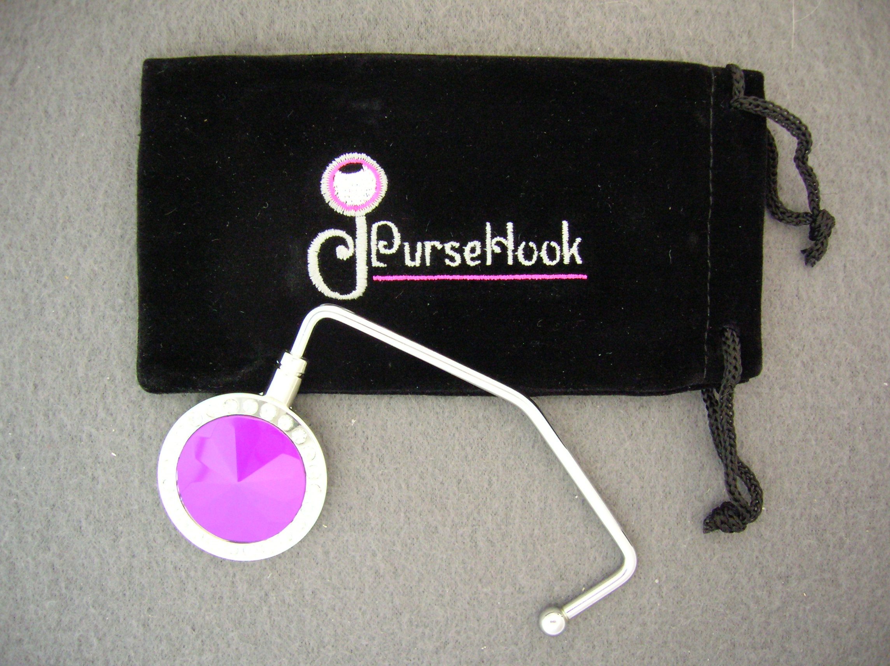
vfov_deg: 41.7
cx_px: 445
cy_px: 333
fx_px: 873
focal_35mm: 34
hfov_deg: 54.0
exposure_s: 1/1.9
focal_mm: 5.7
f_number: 2.9
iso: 200
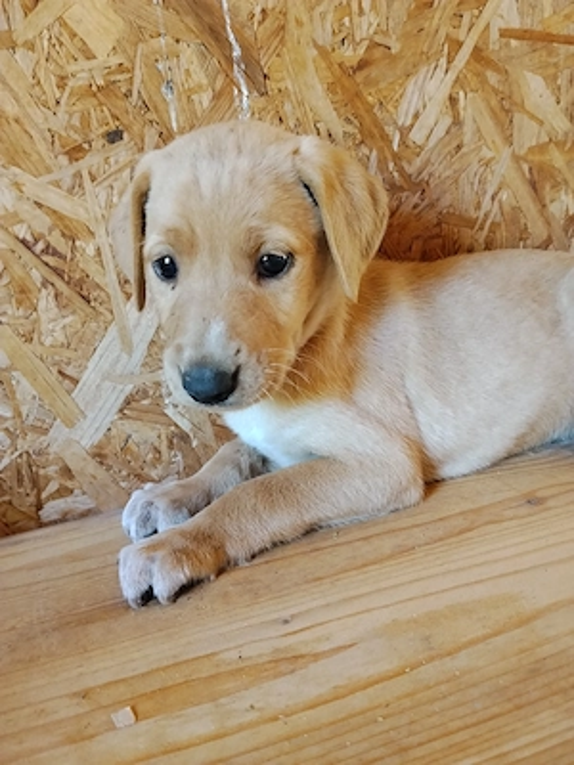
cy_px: 382
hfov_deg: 48.2
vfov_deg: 61.7
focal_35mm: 29
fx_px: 641
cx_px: 287
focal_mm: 4.22
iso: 640
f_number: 1.8
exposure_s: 1/33
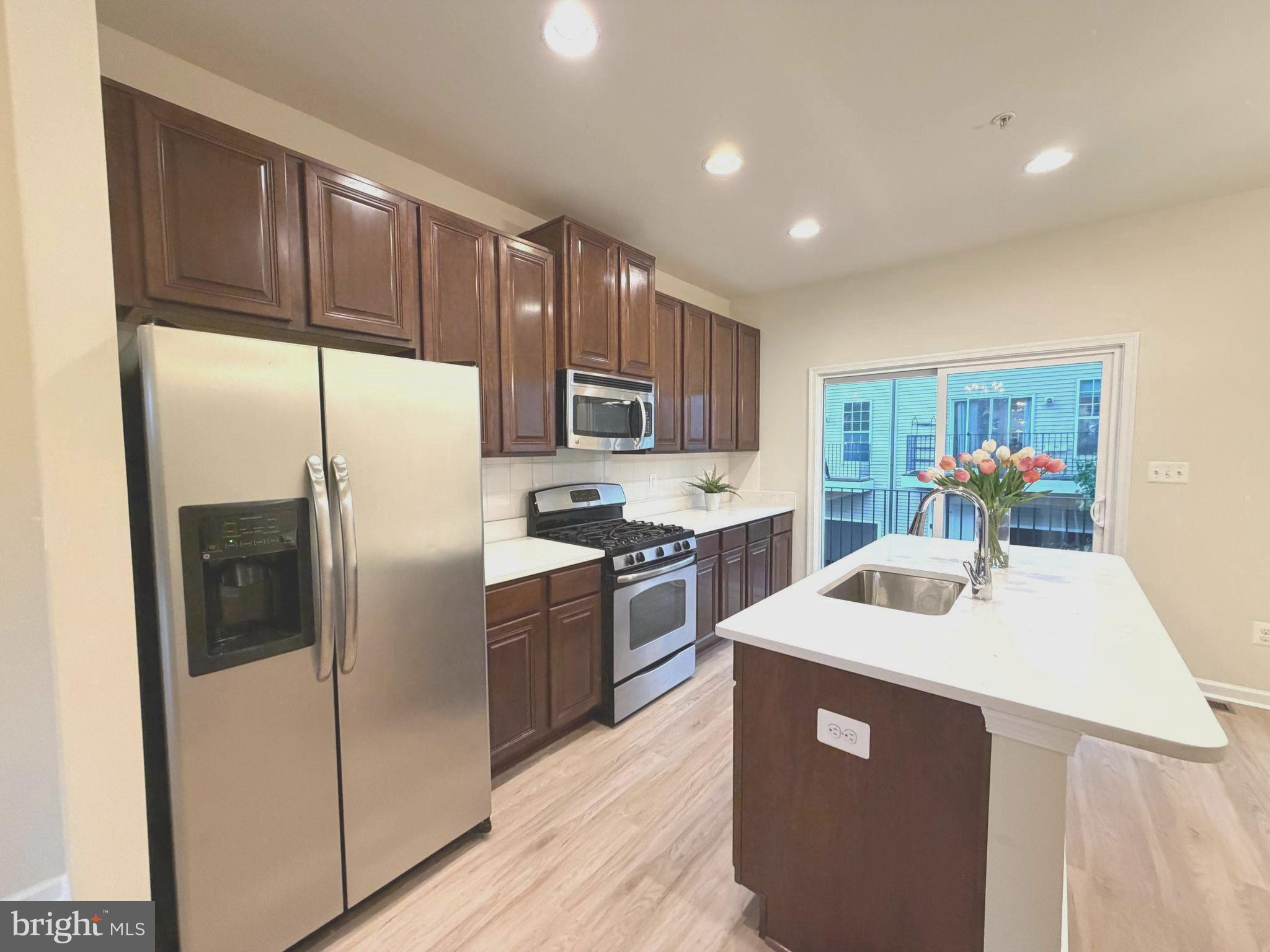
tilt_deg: -3.0
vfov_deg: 85.7
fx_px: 514
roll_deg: +0.7
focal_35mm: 14
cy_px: 476
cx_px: 635
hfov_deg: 102.1
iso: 500
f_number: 2.2
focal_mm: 2.22
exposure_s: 1/60
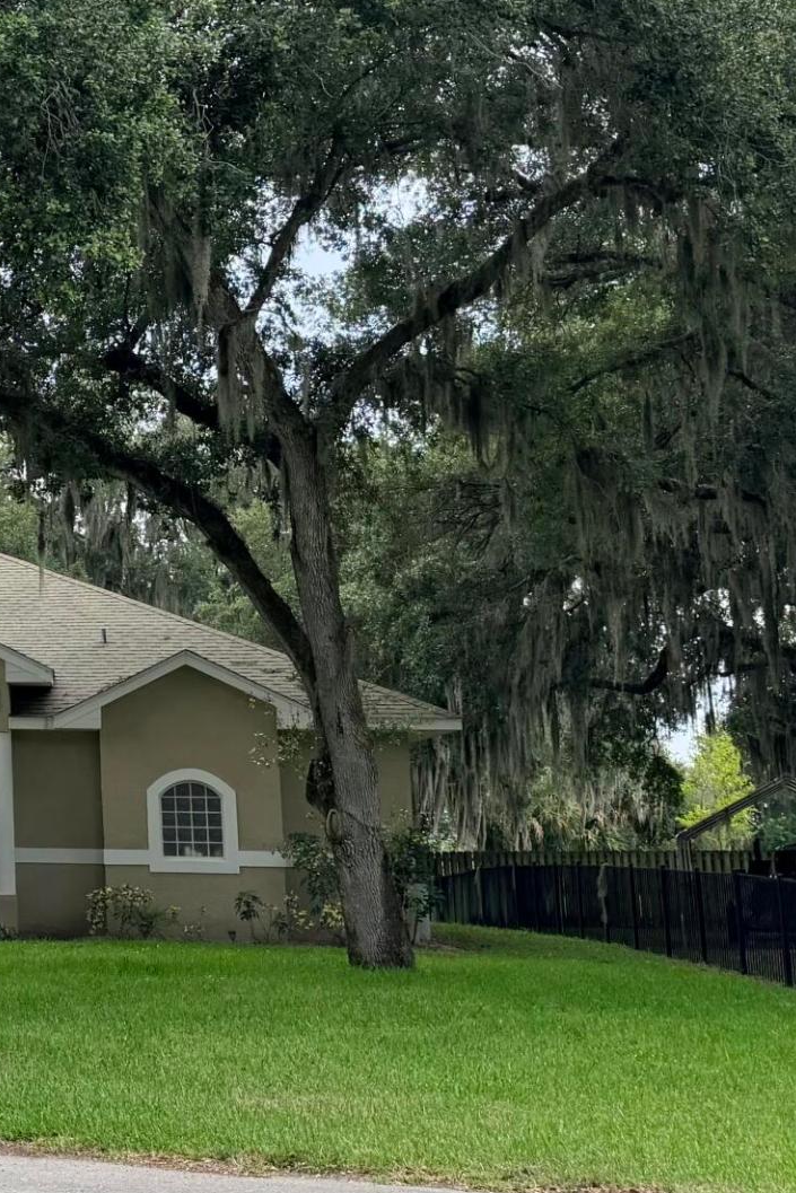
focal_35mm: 68
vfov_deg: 29.5
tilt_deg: +9.6
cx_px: -359
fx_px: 2254
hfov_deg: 18.1
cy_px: 433
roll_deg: +0.3
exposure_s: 1/1139
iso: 100
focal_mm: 6.76
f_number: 1.78
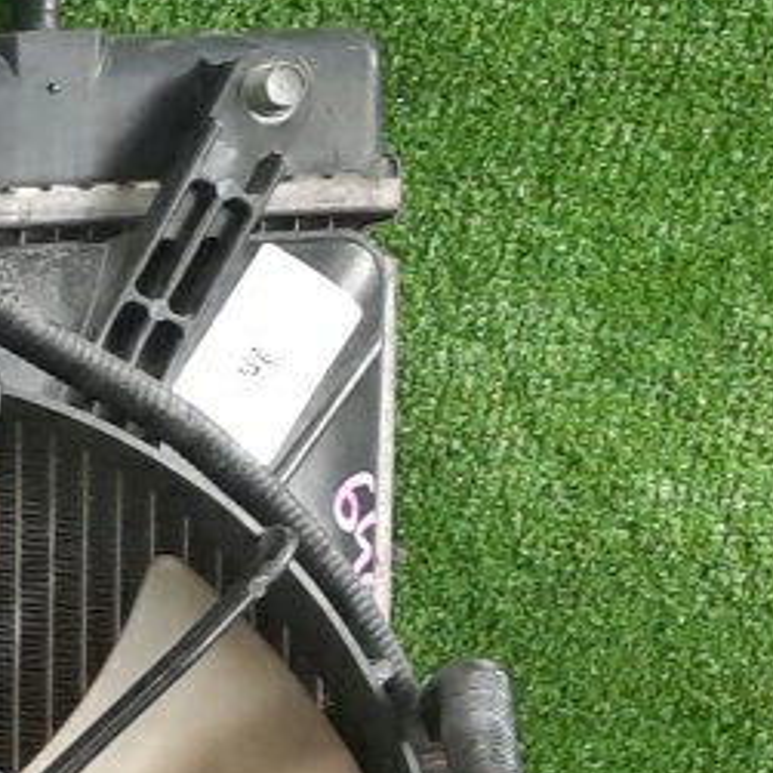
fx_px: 3209
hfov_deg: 10.9
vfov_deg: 13.2
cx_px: -1260
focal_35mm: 127
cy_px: 1050
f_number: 2
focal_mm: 4.6
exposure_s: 1/50
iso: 205
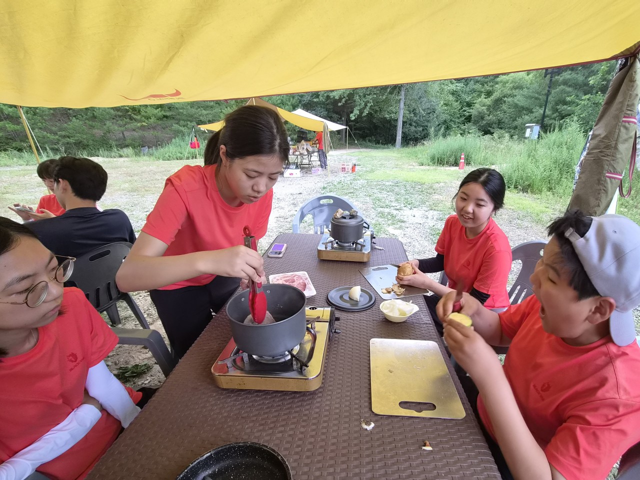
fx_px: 240
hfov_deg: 106.2
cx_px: 320
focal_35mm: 13
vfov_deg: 89.9
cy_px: 240
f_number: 2.2
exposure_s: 1/120
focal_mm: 2.2
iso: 250
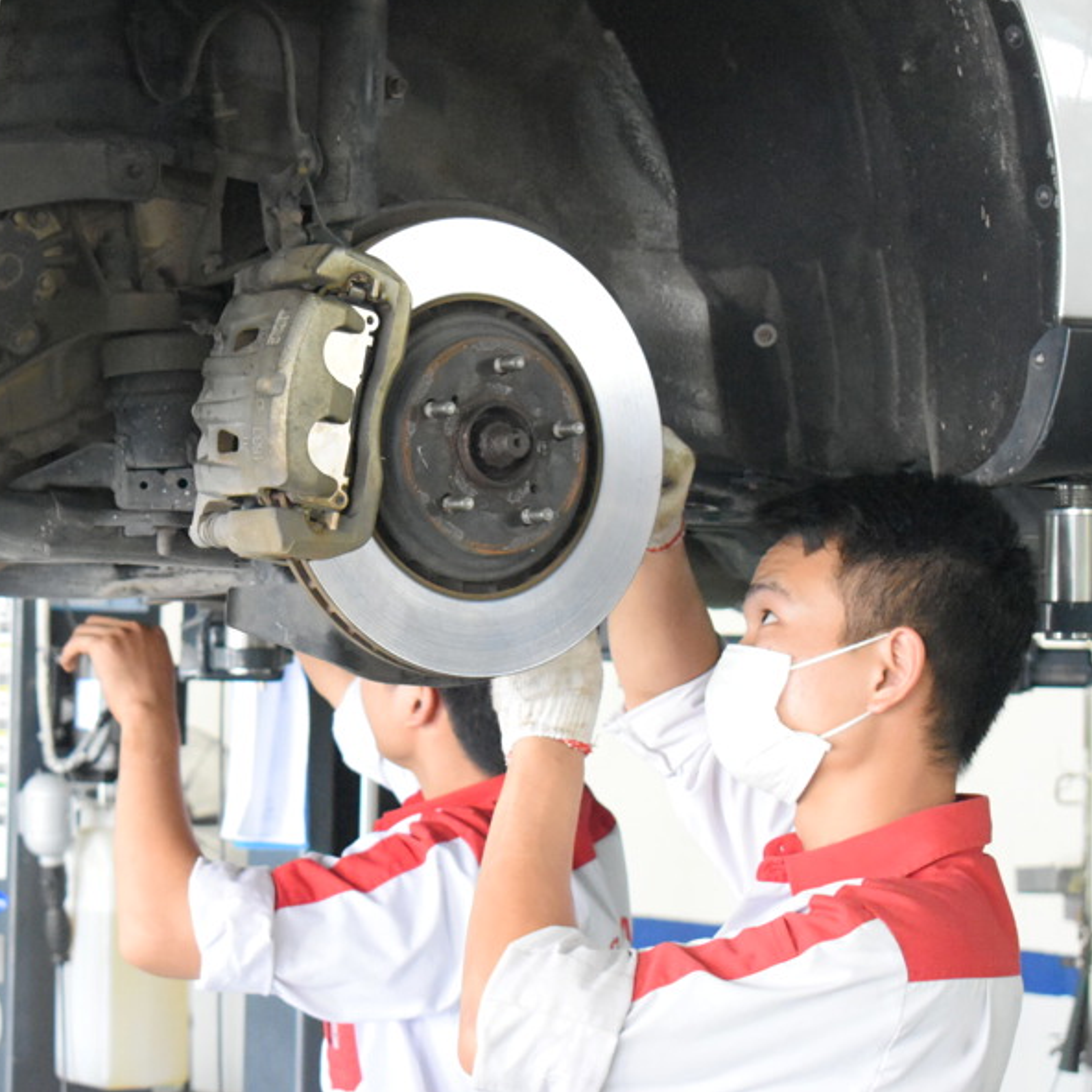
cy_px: 543
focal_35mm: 93
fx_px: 3319
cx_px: 304
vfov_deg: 18.7
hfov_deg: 18.6
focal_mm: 48
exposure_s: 1/125
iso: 6400
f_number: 5.3
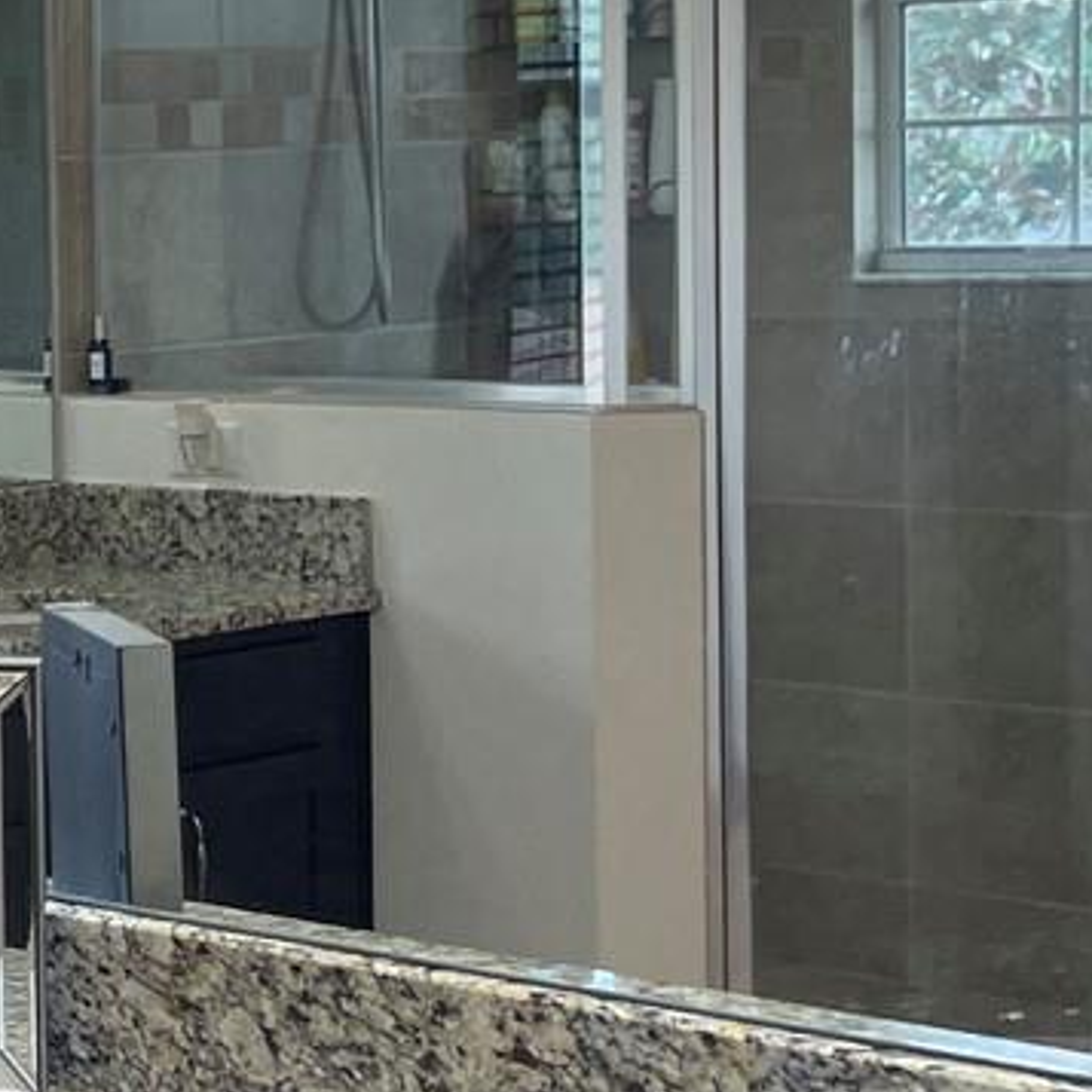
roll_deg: +1.4
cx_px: -902
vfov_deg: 17.5
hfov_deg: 15.1
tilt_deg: -3.5
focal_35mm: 99
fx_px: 3533
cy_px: 361
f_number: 1.6
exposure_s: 1/120
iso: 50
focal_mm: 5.1
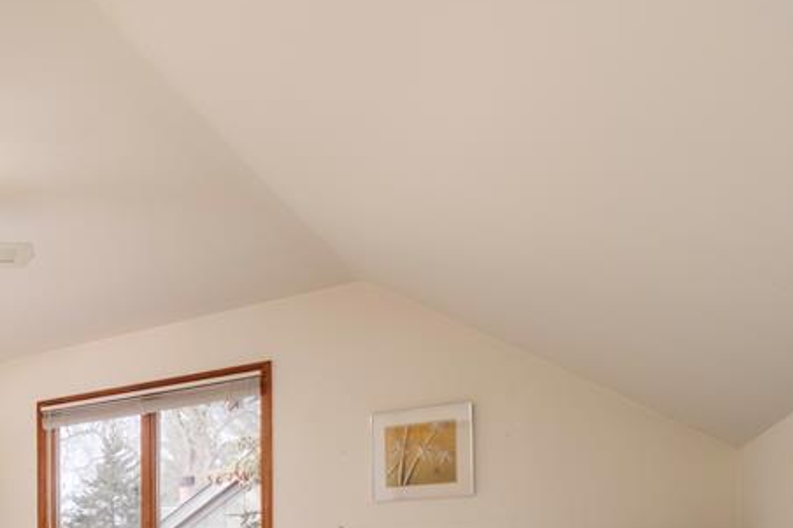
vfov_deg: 34.8
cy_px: 544
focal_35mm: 34
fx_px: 749
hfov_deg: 45.5
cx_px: -28
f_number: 6.4
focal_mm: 10
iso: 640
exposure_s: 1/125
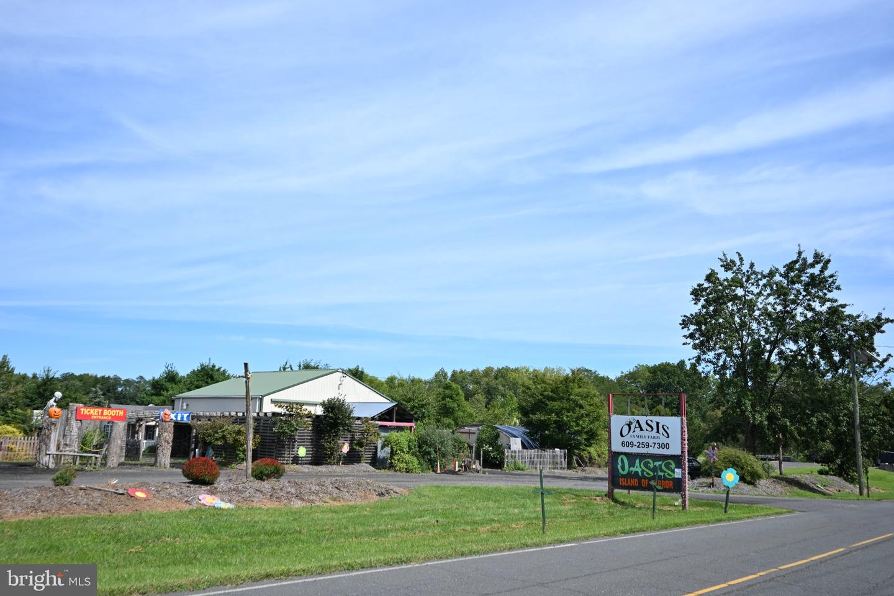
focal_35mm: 30
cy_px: 298
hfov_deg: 61.9
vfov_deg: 43.6
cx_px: 447
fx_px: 745
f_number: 8
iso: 400
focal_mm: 30
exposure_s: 1/1000
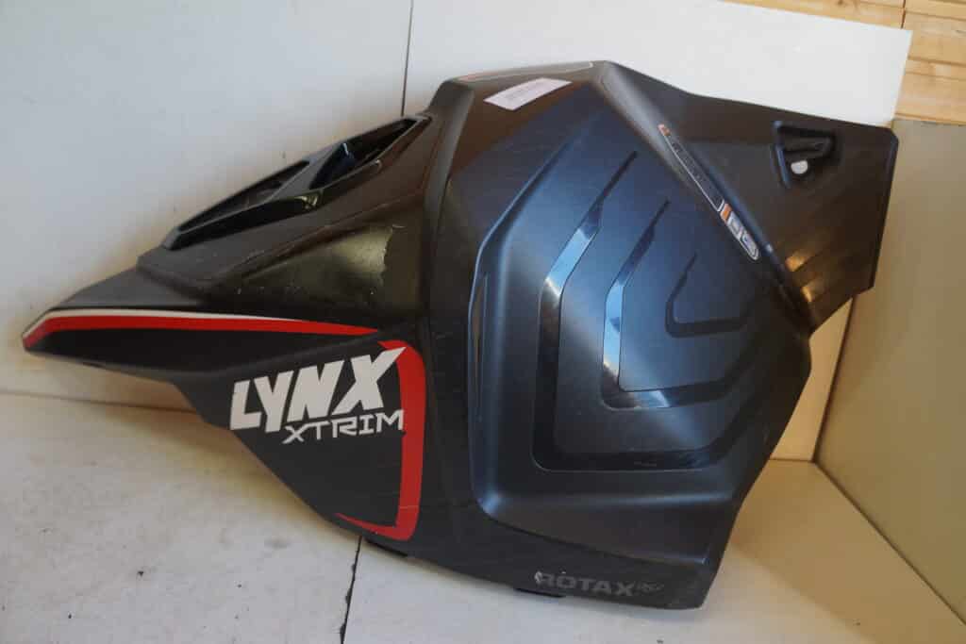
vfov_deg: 47.9
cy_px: 322
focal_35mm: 27
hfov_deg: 67.4
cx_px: 483
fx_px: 725
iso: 320
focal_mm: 18
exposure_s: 1/60
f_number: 4
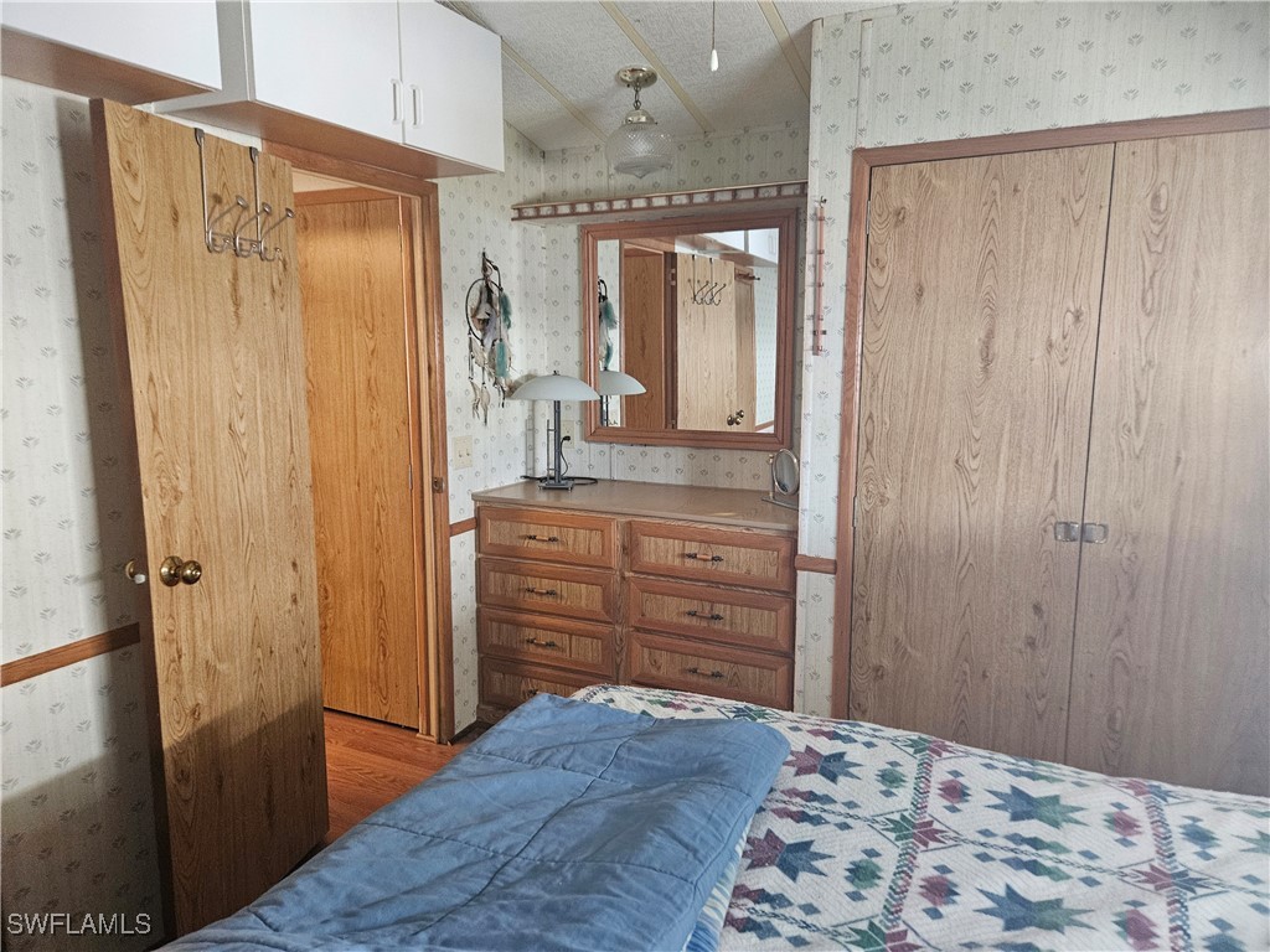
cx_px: 635
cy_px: 476
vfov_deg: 58.9
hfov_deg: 73.9
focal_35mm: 23
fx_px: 844
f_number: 1.8
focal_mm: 5.4
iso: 800
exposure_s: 1/60
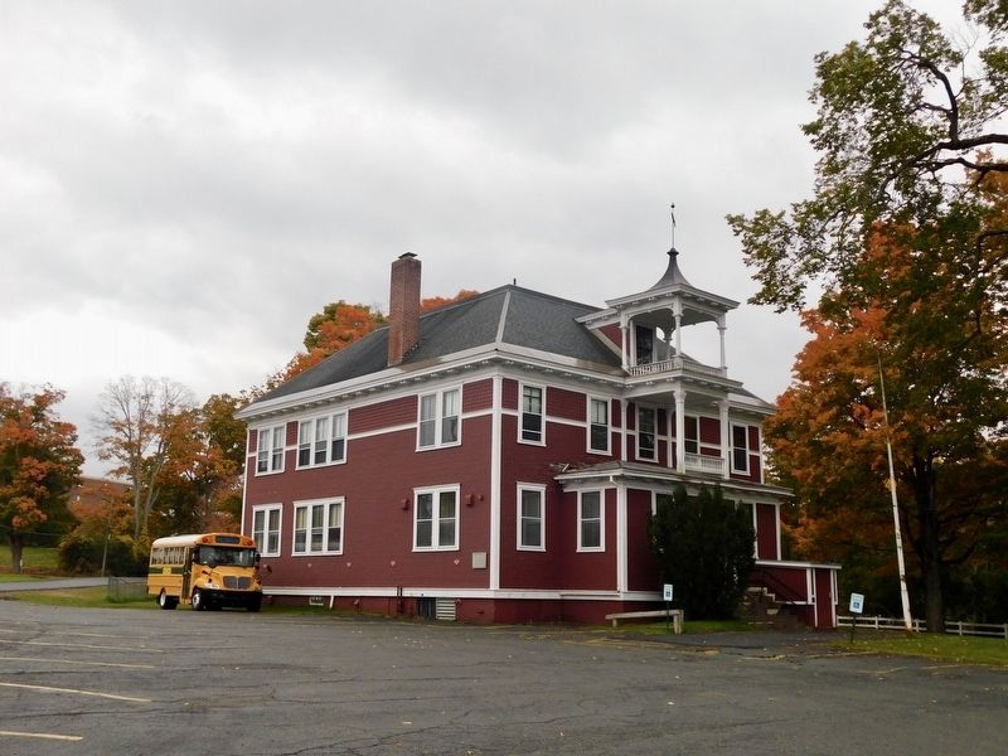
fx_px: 1048
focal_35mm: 36
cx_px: 504
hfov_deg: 51.4
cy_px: 378
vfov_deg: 39.7
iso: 125
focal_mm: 6.3
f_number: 3.5
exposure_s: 1/80
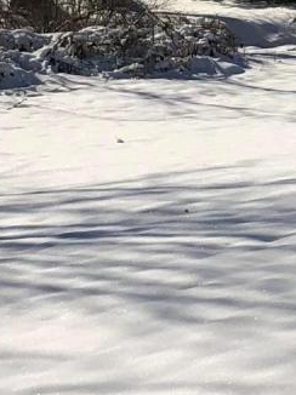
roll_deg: -1.8
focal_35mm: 172
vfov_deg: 11.5
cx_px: 485
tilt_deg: -8.5
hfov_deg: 8.4
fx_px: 1964
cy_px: 191
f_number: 1.8
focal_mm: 3.99
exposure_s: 1/6897
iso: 20
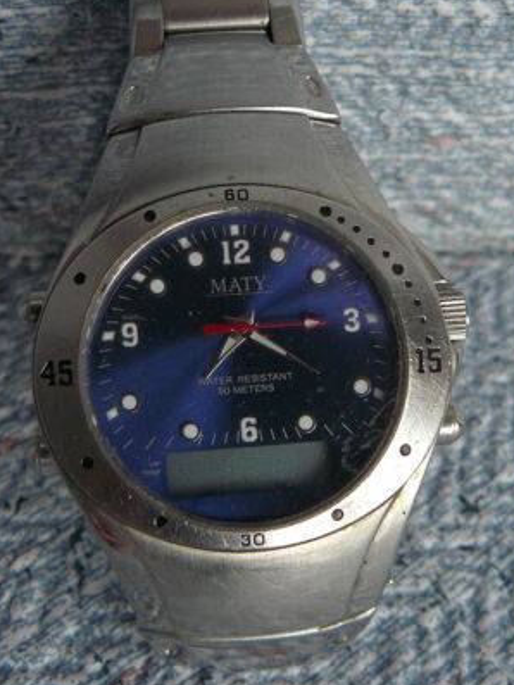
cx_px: 314
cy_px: 321
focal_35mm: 58
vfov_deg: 33.2
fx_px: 1148
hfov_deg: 25.2
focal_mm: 6
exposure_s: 1/30
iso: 125
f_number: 2.8
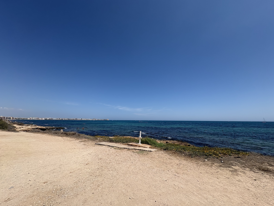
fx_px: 111
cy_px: 103
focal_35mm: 14
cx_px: 137
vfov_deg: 85.7
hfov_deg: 102.1
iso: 50
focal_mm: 2.22
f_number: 2.2
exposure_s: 1/3247
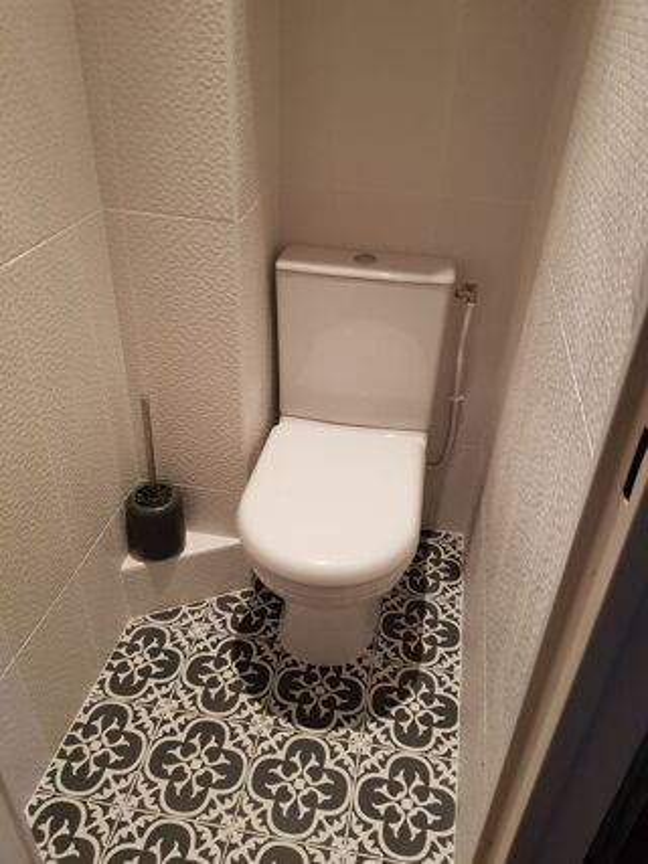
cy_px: 432
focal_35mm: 26
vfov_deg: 67.3
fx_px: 649
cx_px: 324
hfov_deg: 53.0
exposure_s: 1/50
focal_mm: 4.2
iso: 160
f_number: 1.7
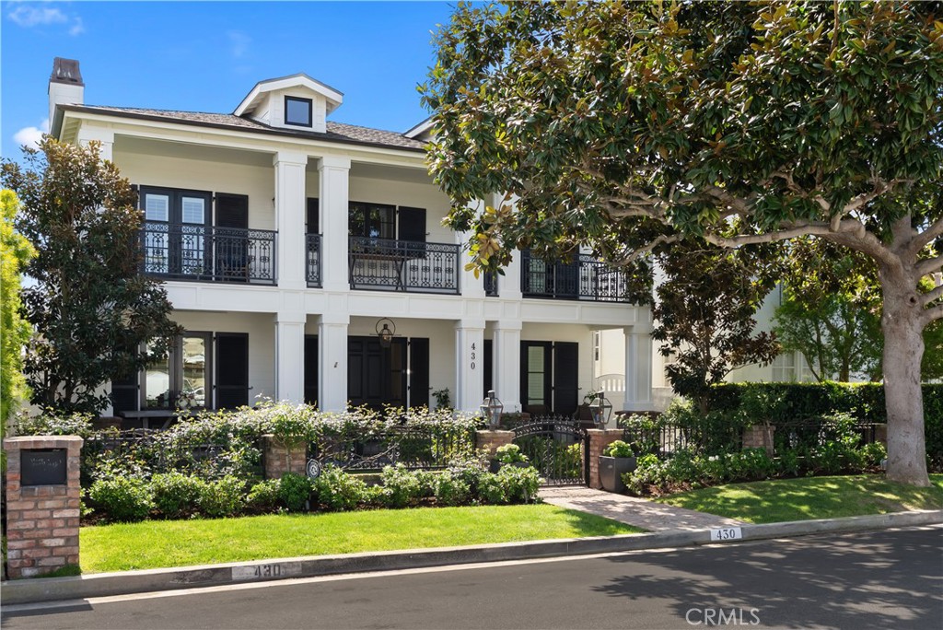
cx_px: 472
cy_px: 315
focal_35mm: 35
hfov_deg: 54.4
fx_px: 917
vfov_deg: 37.9
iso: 640
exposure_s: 1/100
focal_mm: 35
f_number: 9
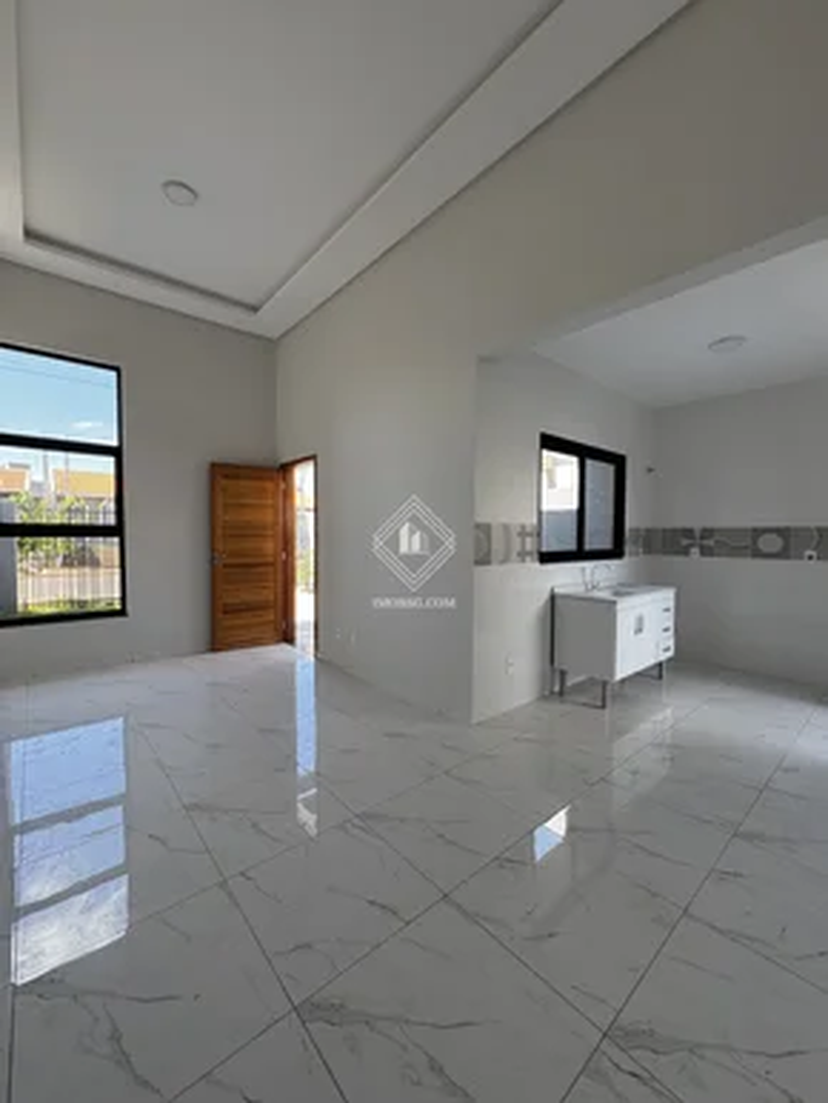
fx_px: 446
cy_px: 552
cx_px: 414
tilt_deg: -2.0
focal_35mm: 14
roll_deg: -0.2
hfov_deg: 85.7
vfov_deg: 102.0
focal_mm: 2.22
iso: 50
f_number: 2.2
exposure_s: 1/99
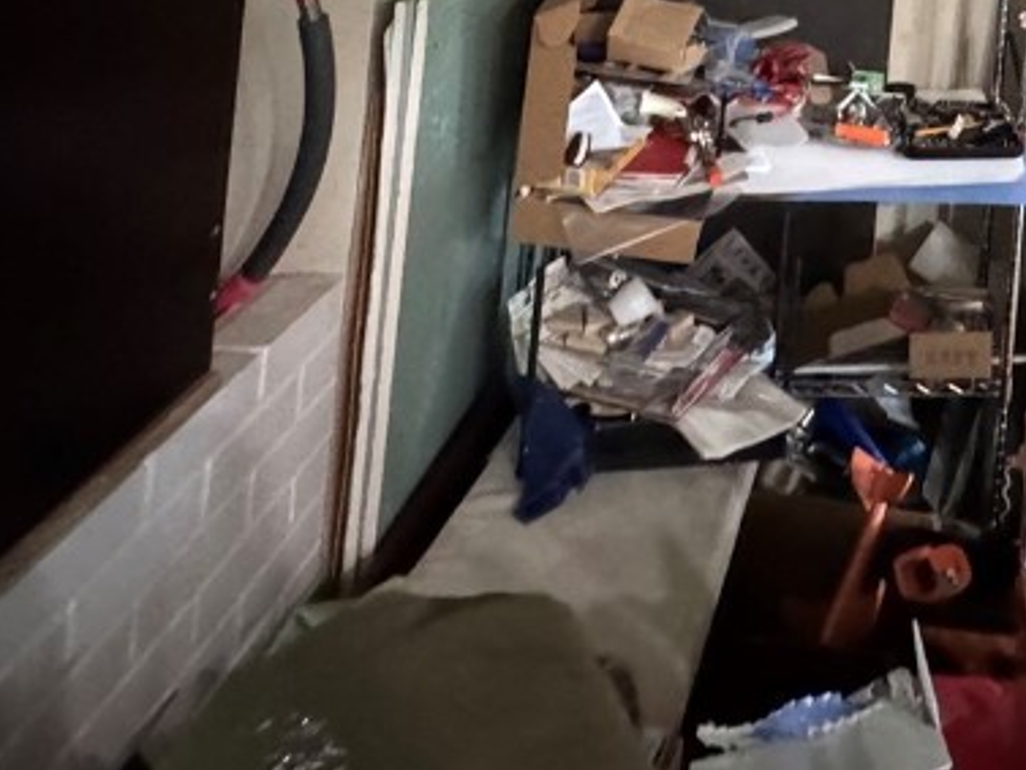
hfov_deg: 43.1
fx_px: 1127
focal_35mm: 38
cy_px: -223
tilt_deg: +2.1
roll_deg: -4.0
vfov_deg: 30.2
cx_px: 993
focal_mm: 2.22
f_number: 2.2
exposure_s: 1/40
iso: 1600
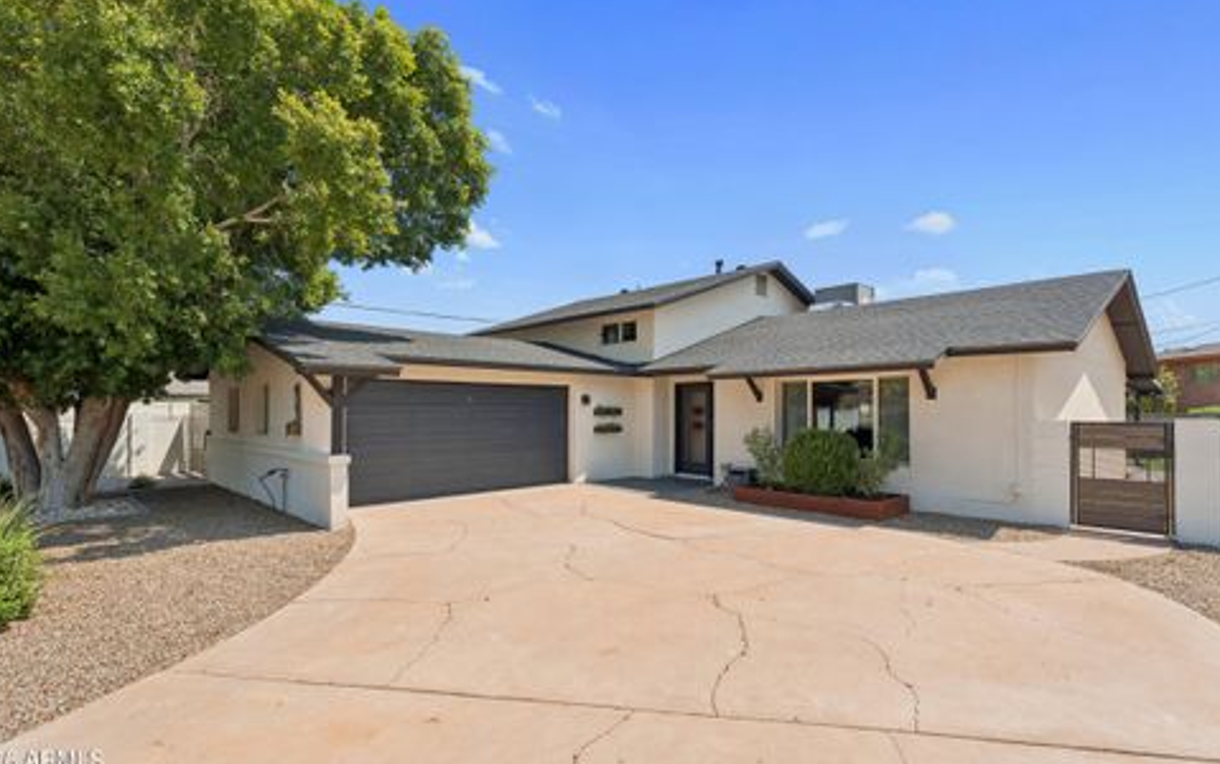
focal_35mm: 17
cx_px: 599
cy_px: 373
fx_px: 566
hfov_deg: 94.3
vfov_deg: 68.1
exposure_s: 1/400
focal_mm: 16
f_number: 8
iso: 100
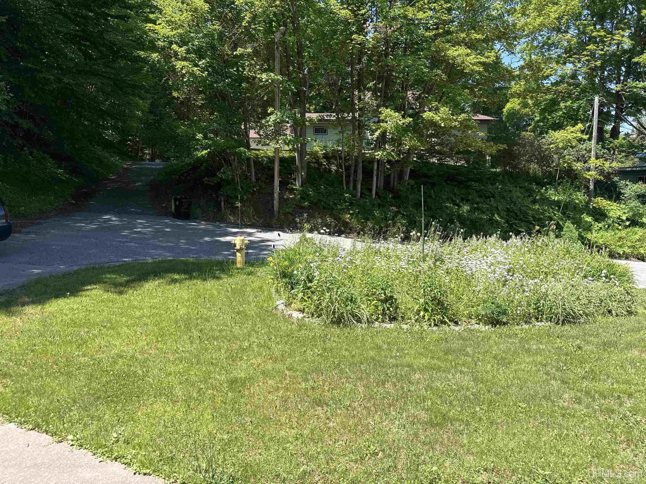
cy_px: 242
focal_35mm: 24
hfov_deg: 71.6
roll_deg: +0.6
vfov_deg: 56.8
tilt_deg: -7.1
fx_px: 448
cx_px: 323
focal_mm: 6.76
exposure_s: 1/1689
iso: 80
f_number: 1.78
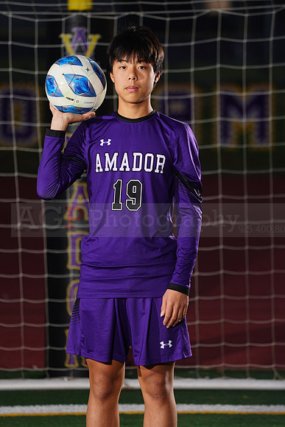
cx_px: 142
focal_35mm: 361
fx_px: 4284
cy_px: 214
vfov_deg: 5.7
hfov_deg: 3.8
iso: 200
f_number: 7.1
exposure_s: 1/200
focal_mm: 361
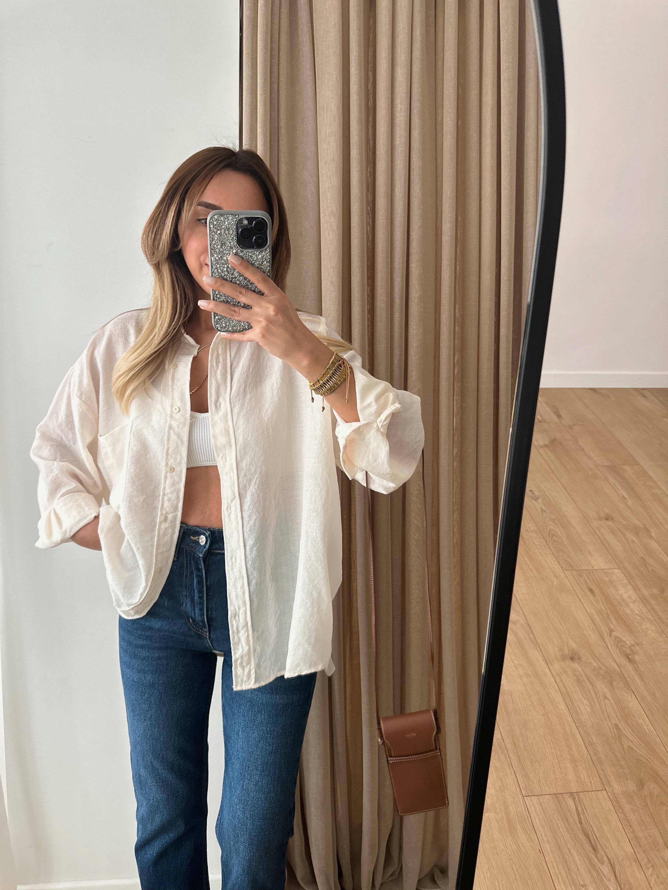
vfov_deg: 71.6
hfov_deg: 56.8
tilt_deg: -32.4
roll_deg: -4.6
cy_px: 445
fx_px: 618
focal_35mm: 24
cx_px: 334
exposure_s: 1/60
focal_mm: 6.86
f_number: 1.78
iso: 320
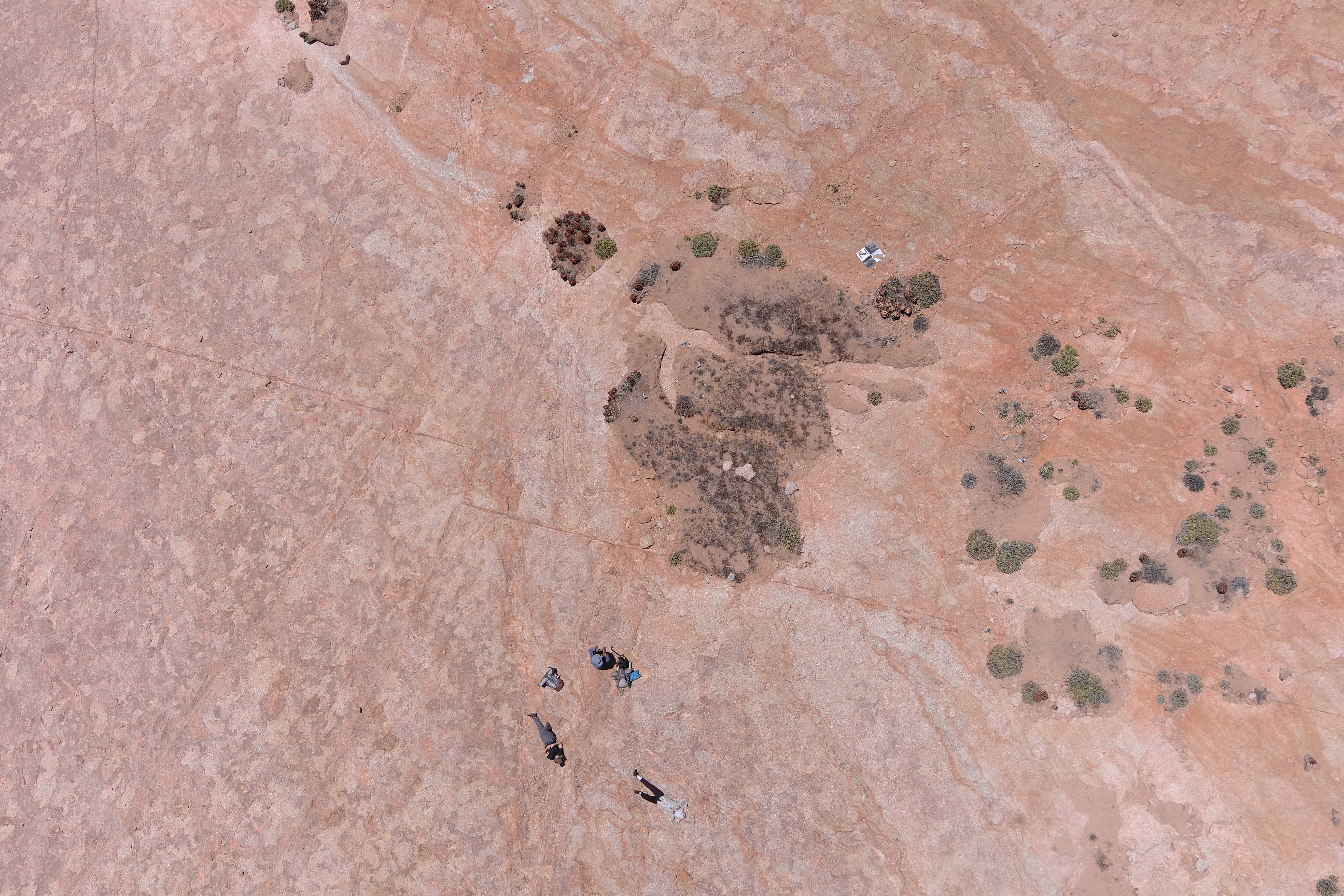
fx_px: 1083
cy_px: 448
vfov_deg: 45.0
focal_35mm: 29
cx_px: 672
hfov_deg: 63.7
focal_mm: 10.57
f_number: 2.8
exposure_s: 1/2500
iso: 100
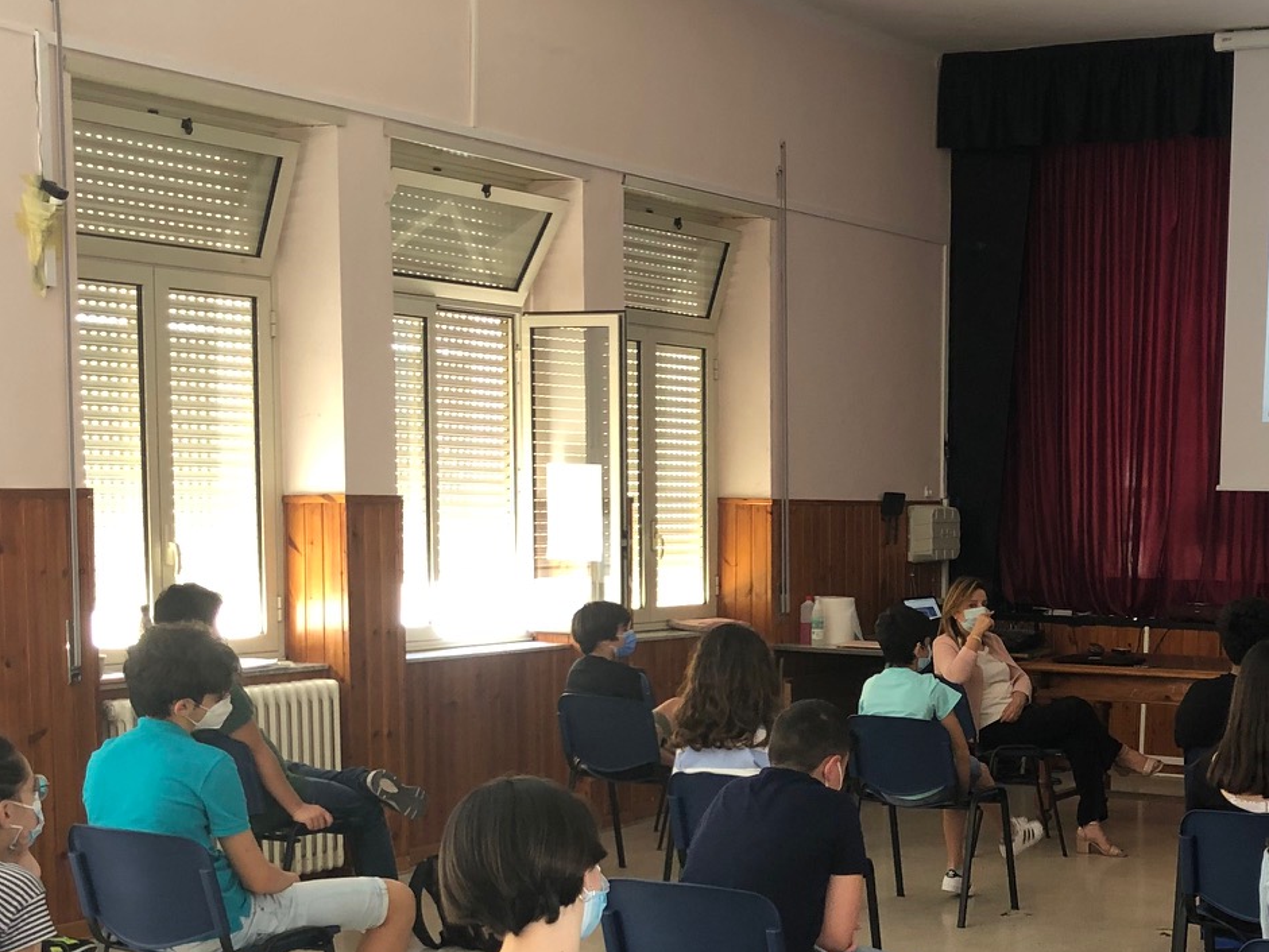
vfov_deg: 24.1
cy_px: 756
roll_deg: +0.4
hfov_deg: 31.4
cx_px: 1011
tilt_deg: -5.8
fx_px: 2200
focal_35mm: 60
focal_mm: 4
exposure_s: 1/20
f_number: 1.8
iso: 40
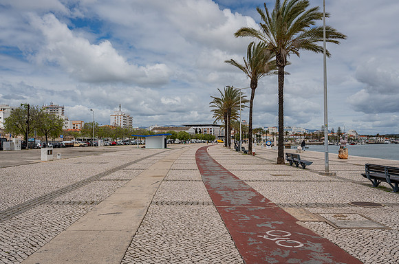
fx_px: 362
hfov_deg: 57.7
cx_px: 200
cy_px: 133
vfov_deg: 40.1
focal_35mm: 33
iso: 160
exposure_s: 1/2000
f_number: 8
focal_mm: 32.6
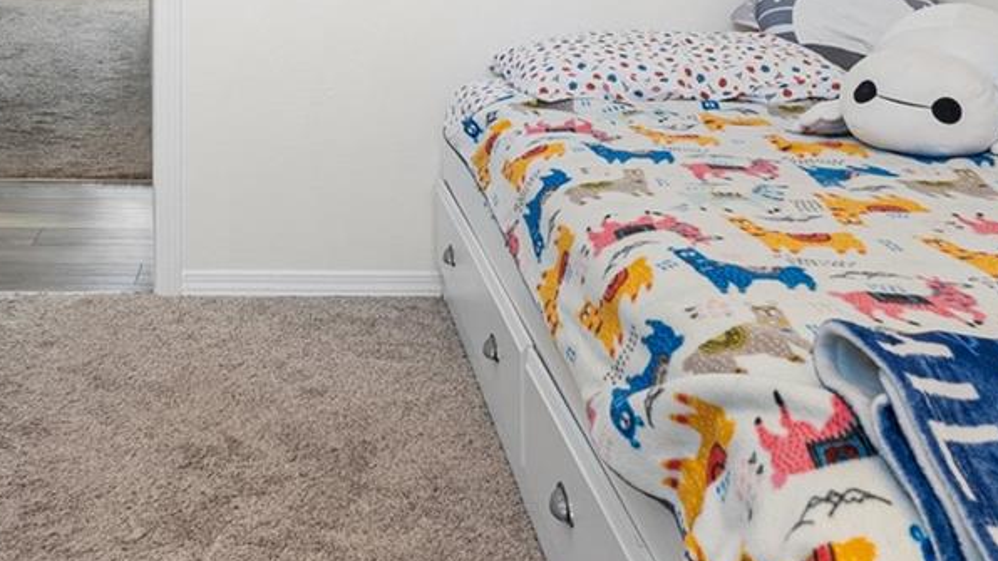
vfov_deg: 23.9
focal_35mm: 45
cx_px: 270
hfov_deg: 44.2
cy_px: -132
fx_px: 1191
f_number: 8
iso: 200
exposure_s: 1
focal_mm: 16
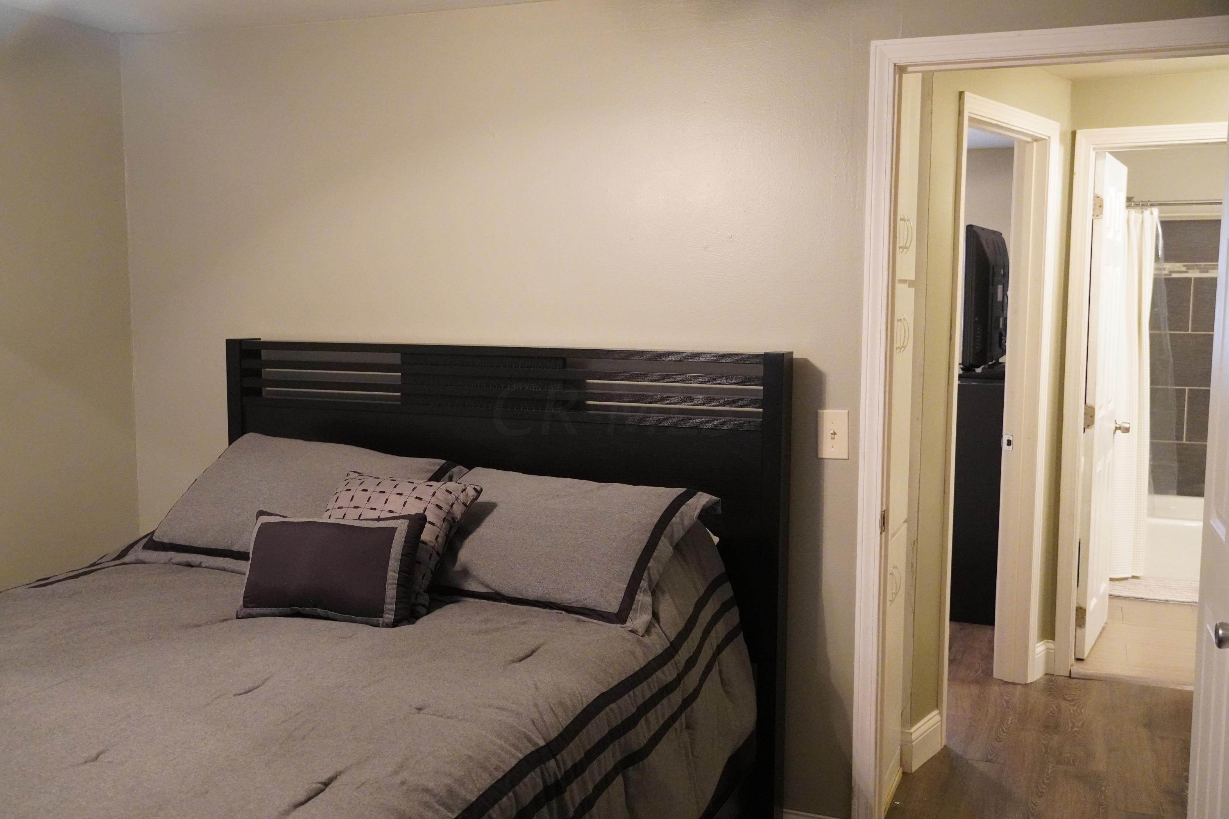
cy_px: 410
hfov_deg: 53.1
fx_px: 1229
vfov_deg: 36.9
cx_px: 614
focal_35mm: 36
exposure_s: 1/125
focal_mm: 24
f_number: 4
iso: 6400
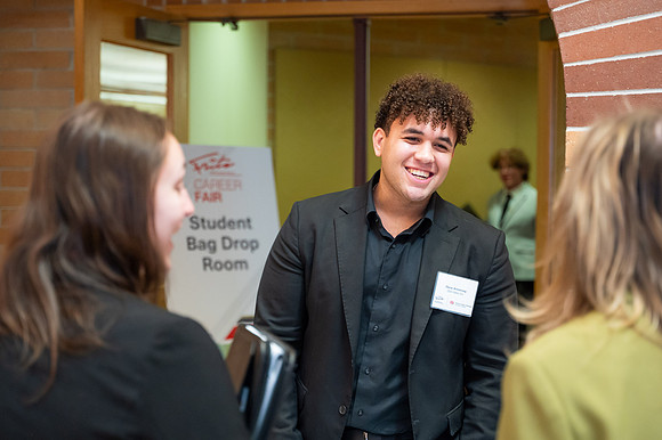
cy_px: 216
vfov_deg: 22.3
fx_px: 1115
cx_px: 339
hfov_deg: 33.1
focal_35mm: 61
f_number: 2.8
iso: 2500
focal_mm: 57
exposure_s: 1/250
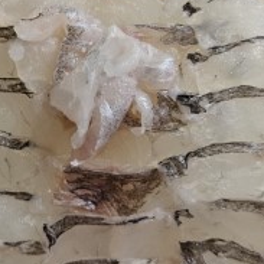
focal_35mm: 71
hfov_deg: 24.2
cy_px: 120
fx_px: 613
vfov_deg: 24.3
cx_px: 88
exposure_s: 1/120
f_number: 1.8
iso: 320
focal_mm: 5.4
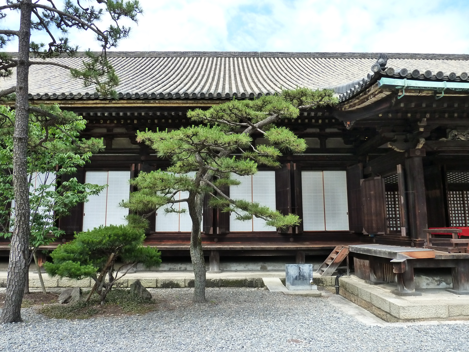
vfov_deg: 54.9
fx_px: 339
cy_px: 176
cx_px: 234
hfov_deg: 69.4
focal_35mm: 25
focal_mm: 4.1
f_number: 4
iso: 200
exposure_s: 1/200
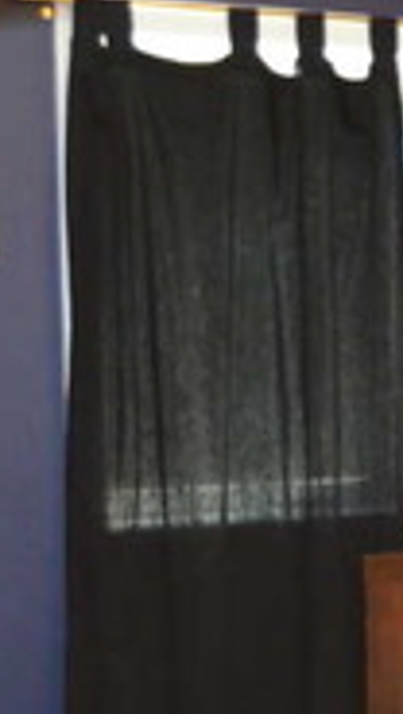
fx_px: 2063
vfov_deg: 19.6
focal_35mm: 109
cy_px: 450
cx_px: 953
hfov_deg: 9.9
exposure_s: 1/60
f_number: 4
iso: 3200
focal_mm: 20
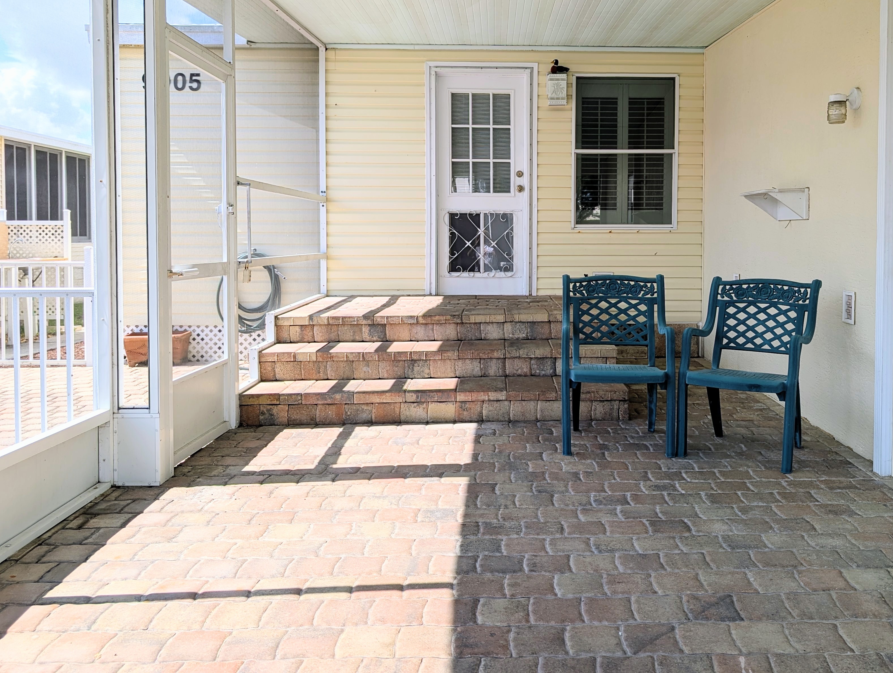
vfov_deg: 45.3
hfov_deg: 57.8
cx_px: 536
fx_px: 801
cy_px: 265
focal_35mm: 31
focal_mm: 6.9
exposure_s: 1/495
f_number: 1.68
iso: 20
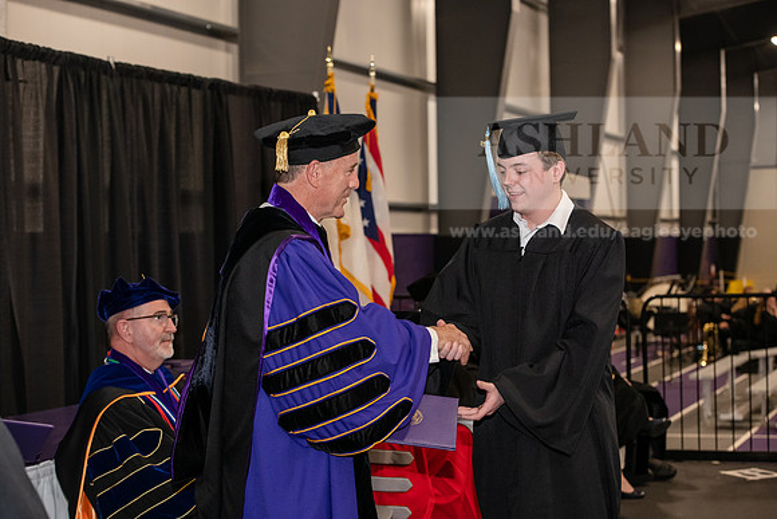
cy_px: 260
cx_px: 388
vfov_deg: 19.5
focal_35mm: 70
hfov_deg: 28.8
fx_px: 1511
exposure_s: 1/200
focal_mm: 70
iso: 2500
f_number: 5
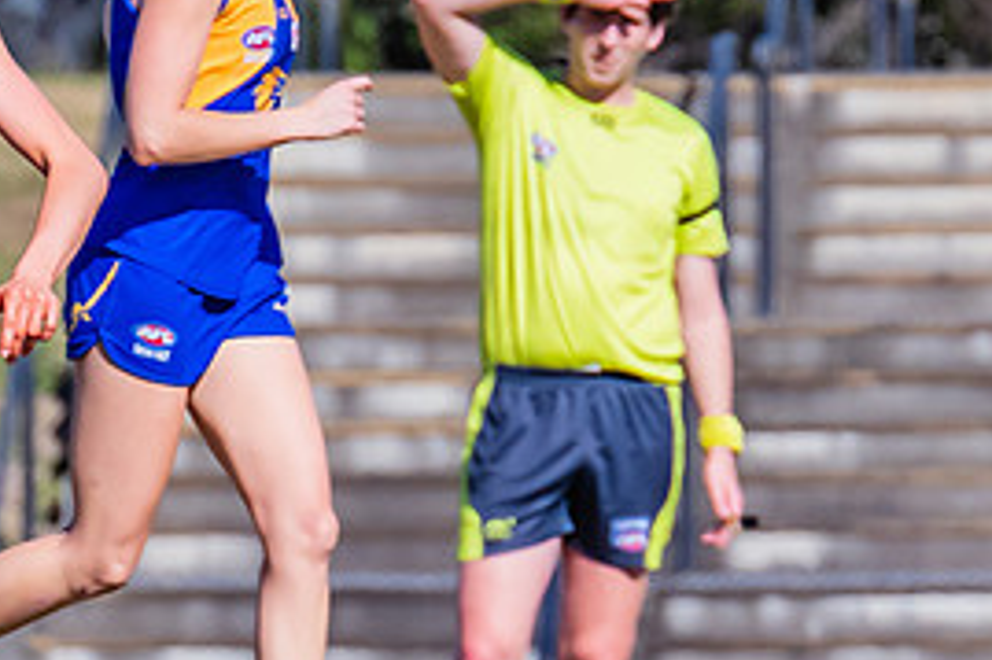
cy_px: 364
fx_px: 56342
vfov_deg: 0.7
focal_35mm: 2046
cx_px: -121
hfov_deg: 1.0
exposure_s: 1/1600
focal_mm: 420
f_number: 10
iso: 800
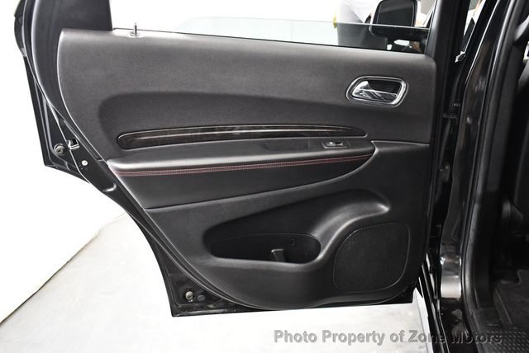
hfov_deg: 53.1
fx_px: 529
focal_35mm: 36
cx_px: 264
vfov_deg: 36.9
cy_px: 176
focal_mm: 18
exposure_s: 1/60
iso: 4000
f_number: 3.5
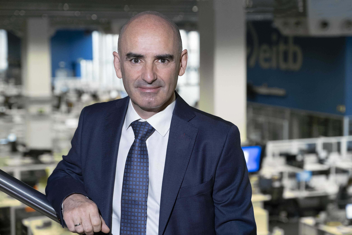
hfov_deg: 24.5
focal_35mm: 83
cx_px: 176
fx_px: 811
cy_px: 118
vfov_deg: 16.5
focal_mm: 55
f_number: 3.6
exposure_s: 1/125
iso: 2000
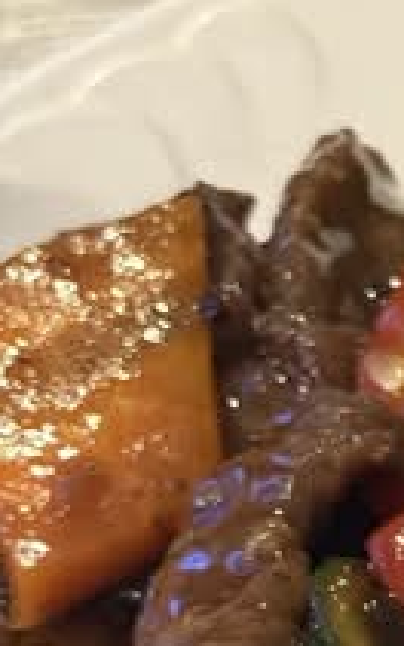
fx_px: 3116
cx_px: 839
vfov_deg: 11.7
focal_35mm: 177
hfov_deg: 7.1
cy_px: 669
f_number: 1.78
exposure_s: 1/33
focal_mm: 6.76
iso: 400
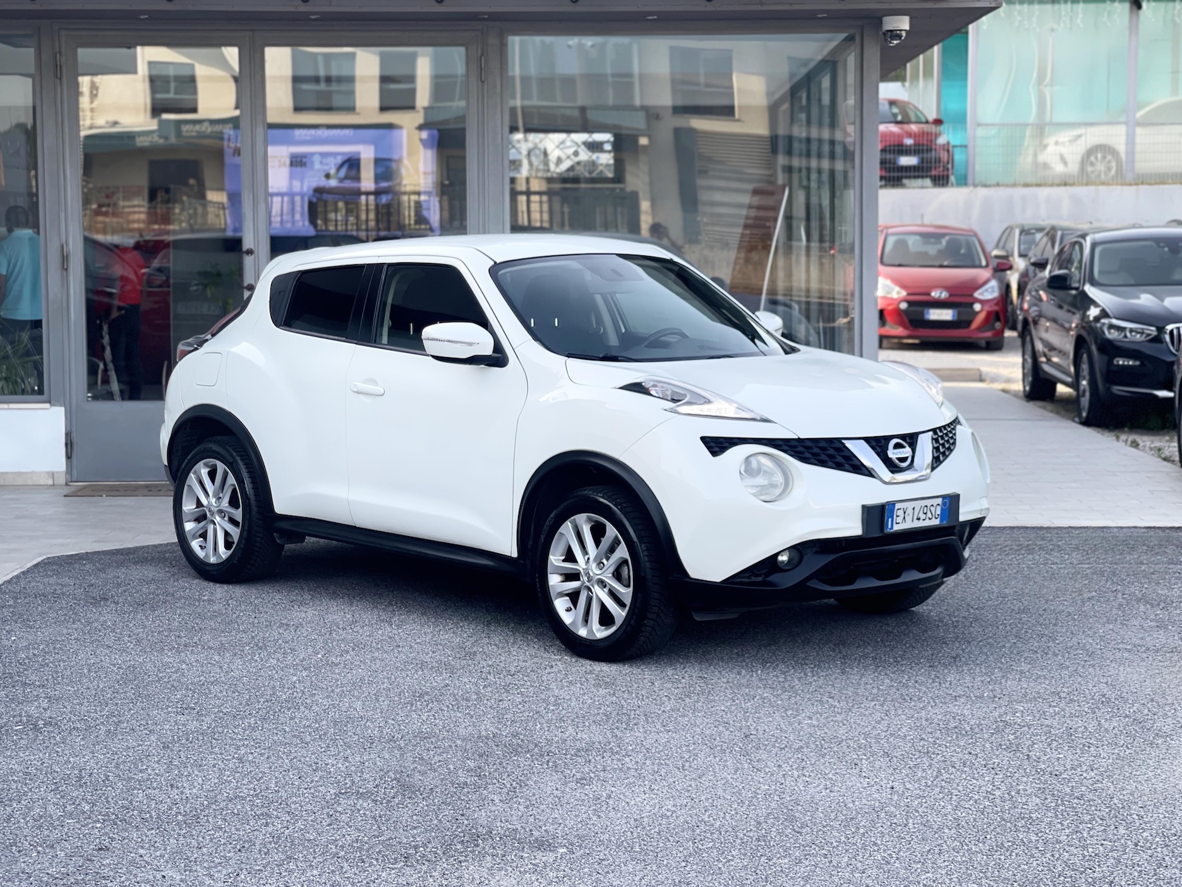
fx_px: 2185
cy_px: 444
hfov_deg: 30.3
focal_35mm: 64
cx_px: 591
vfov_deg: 22.9
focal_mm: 7.5
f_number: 2.2
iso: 20
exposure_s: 1/121
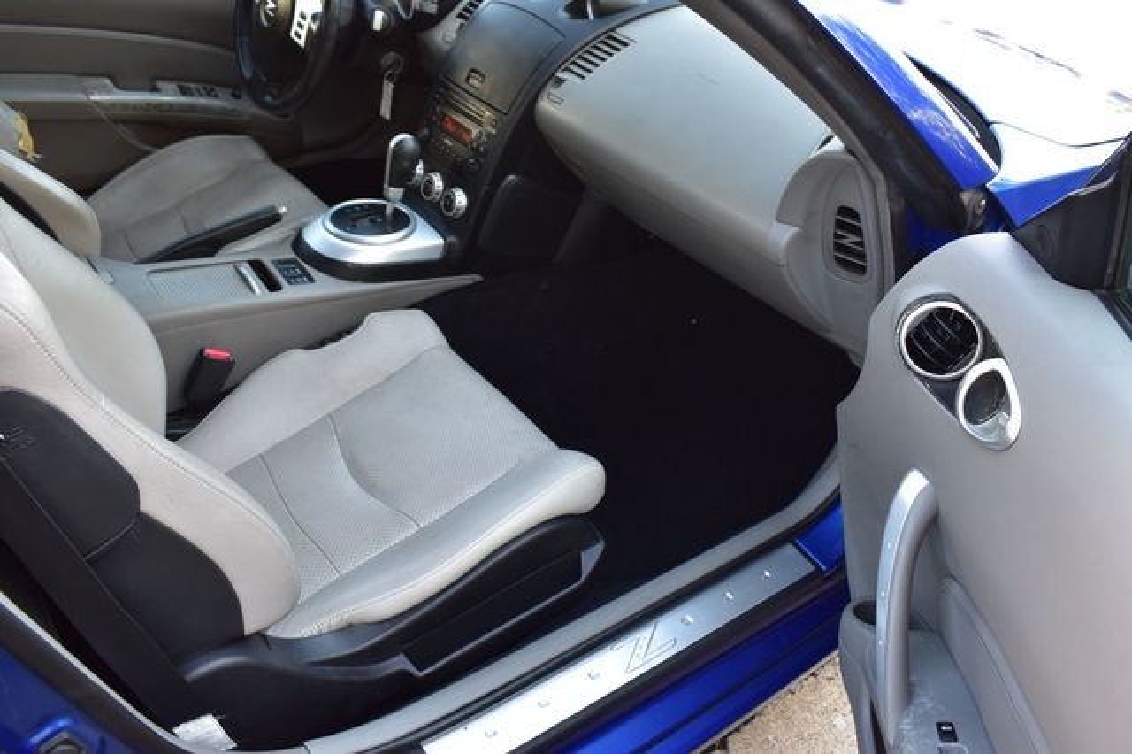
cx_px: 566
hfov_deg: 62.0
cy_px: 377
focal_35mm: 30
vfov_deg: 43.6
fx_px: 943
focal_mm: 20
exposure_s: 1/50
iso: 400
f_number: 8
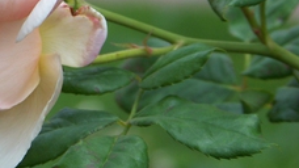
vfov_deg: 3.5
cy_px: -37
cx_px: 9
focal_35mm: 344
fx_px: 2726
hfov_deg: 6.3
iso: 67
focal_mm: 25.7
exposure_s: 1/400
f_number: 3.6
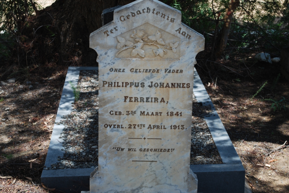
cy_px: 96
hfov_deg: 24.6
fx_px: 663
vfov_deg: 16.6
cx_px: 144
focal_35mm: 82
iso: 100
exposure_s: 1/125
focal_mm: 55
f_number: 5.6
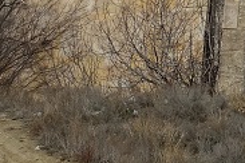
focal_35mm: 224
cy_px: -136
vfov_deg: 6.0
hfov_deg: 8.7
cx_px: 487
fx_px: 1524
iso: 125
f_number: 4
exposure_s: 1/250
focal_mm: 11.12
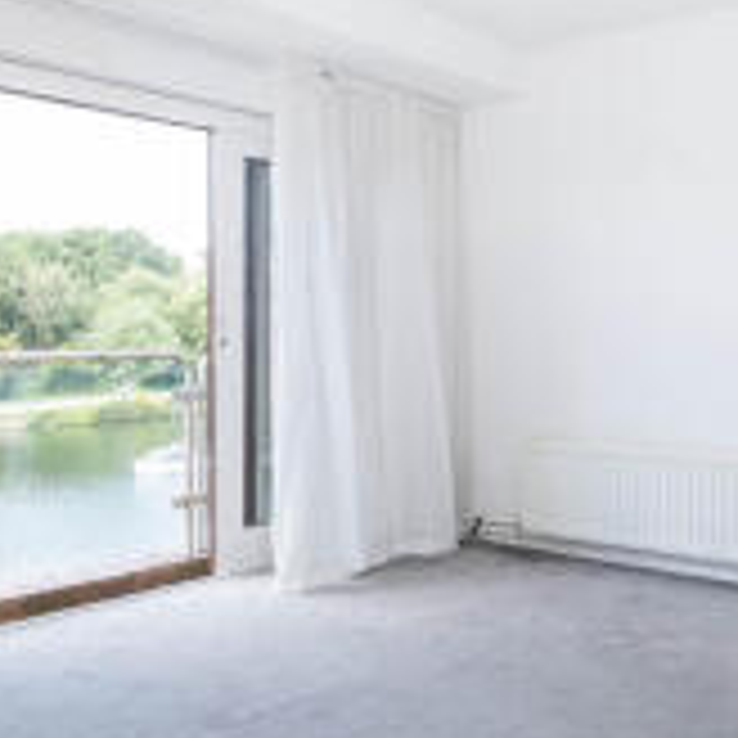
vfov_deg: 44.8
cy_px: 322
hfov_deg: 44.3
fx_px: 892
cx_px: 486
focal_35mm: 37
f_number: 6.4
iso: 400
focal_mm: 10
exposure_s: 1/125
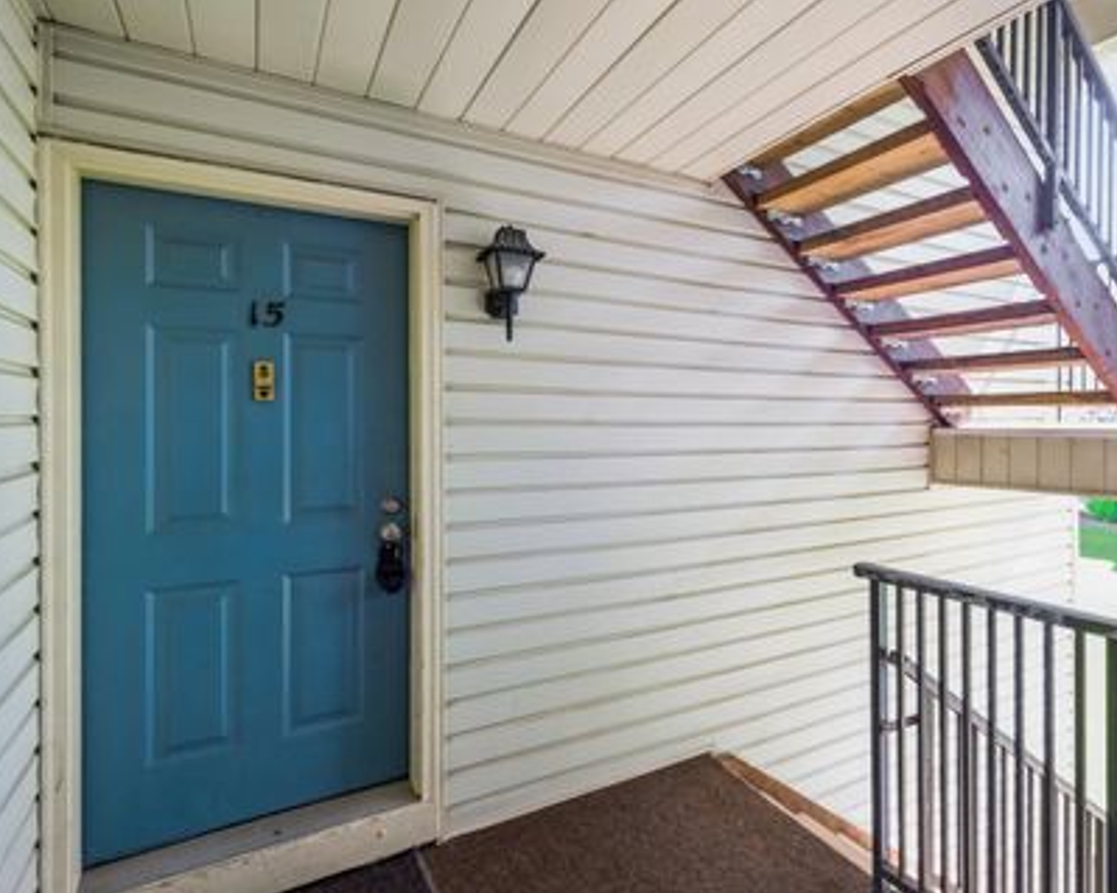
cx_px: 683
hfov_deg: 79.2
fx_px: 661
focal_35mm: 20
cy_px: 463
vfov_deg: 68.1
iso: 200
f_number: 8
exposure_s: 1/10
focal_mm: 17
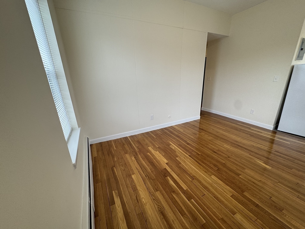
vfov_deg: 85.7
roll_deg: +0.3
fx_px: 123
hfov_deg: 102.1
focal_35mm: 14
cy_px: 114
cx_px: 152
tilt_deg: -16.1
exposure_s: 1/120
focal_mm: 2.22
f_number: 2.2
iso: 100
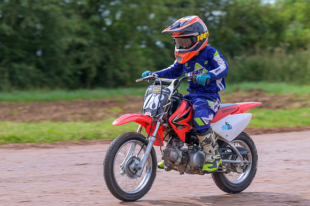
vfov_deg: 7.3
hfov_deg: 11.0
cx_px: 155
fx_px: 1609
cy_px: 103
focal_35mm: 187
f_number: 4
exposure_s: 1/320
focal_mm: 125
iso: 64
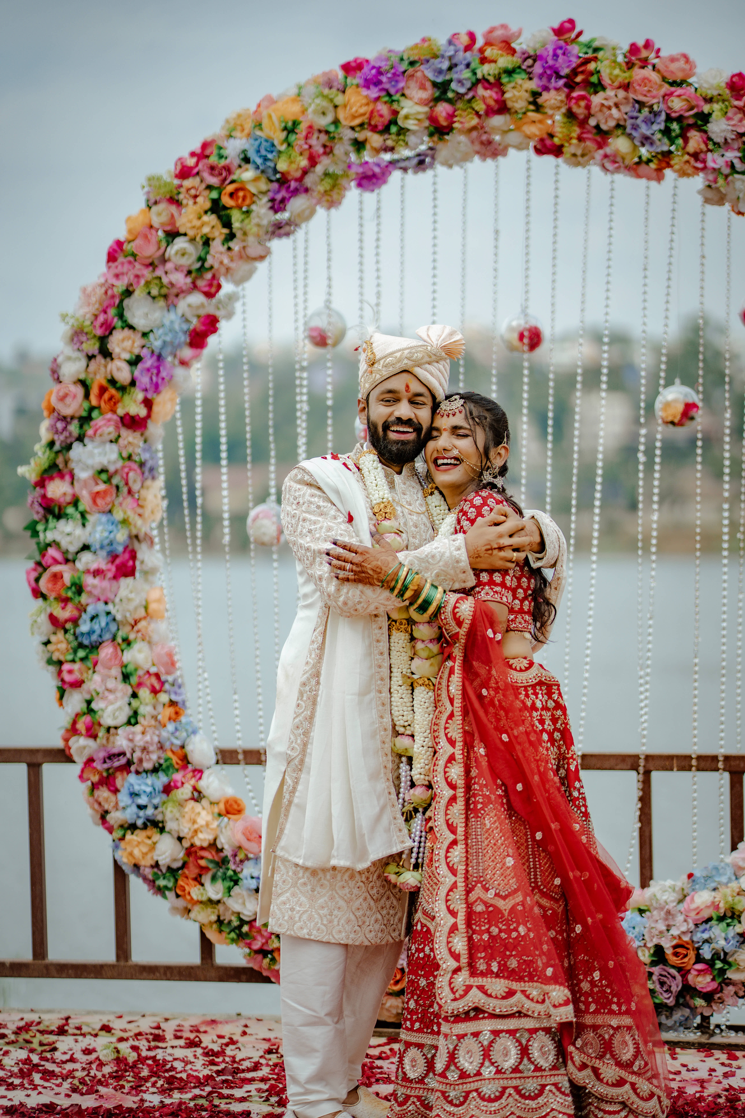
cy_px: 559
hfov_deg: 16.1
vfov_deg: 23.9
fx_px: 2638
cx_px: 372
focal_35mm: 85
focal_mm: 85
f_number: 1.4
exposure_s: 1/3200
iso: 160
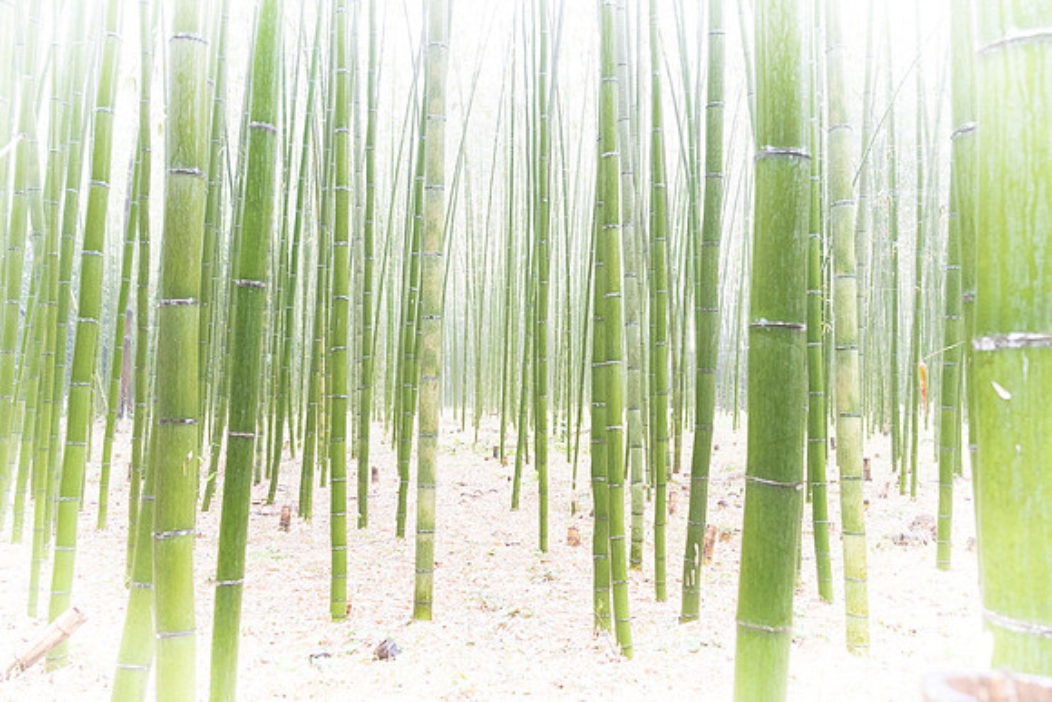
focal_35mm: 28
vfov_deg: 46.4
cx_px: 526
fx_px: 818
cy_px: 351
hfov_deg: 65.5
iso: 5000
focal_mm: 28
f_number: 8
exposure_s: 1/10
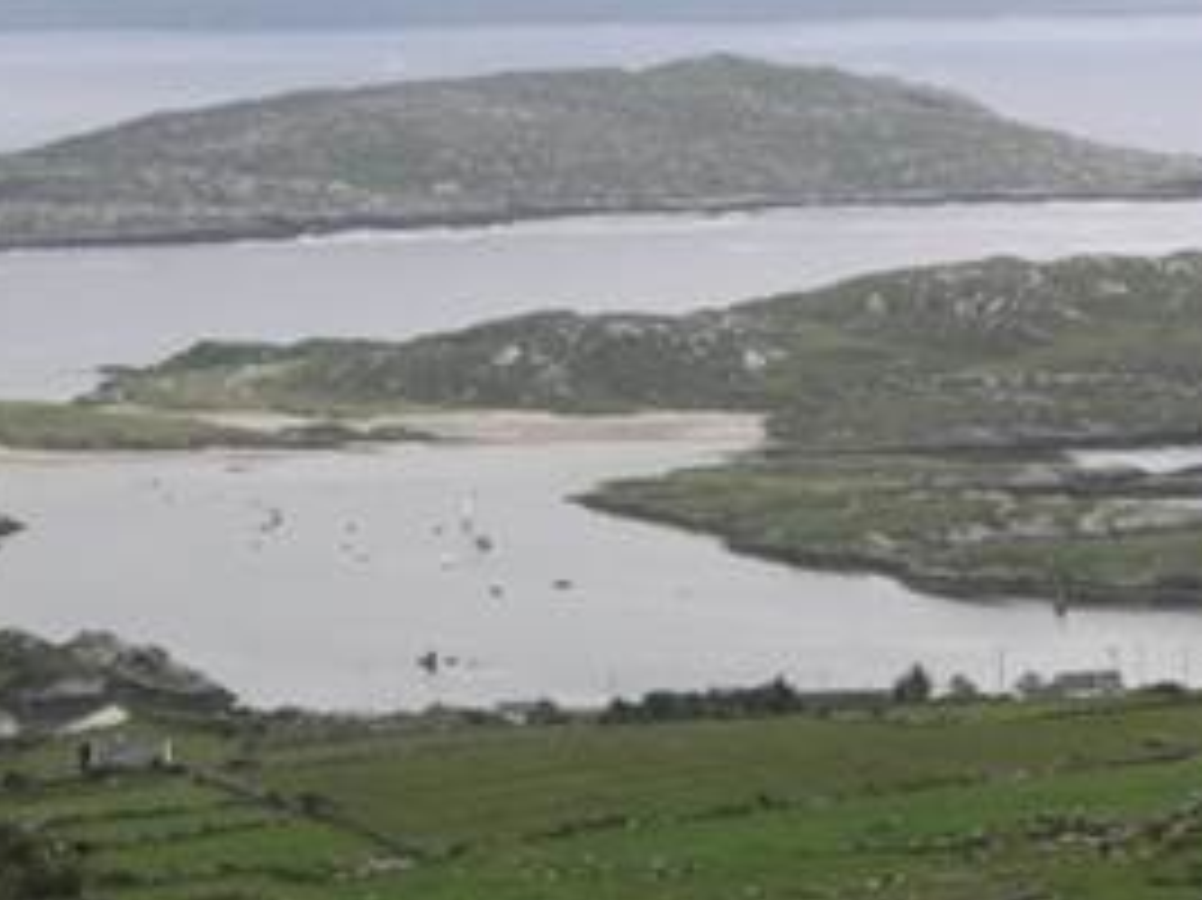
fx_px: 5553
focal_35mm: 160
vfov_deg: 9.3
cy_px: 418
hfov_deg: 12.3
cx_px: 837
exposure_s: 1/124
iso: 64
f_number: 5.3
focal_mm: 18.6
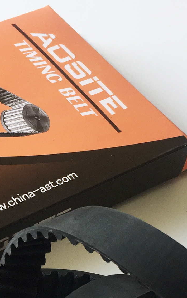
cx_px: -9
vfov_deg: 23.2
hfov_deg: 14.9
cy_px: 293
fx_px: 701
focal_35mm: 86
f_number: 2.2
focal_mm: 4.15
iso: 50
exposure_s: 1/100
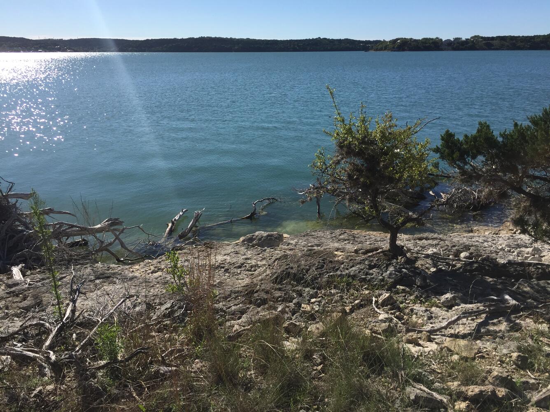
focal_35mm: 29
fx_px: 461
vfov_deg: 48.2
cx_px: 275
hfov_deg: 61.7
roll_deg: -0.2
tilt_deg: -18.7
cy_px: 206
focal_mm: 4.15
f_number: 2.2
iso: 32
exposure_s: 1/2639
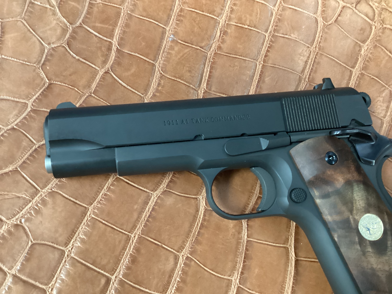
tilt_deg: -73.1
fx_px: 351
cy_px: 147
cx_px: 196
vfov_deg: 45.4
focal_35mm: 31
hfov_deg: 58.4
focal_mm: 3.3
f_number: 2.4
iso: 400
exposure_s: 1/30
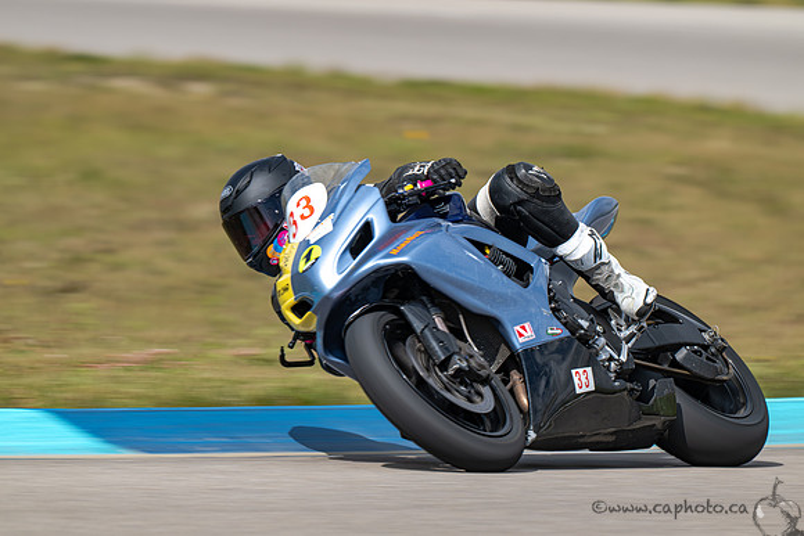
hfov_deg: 3.4
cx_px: 402
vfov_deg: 2.3
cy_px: 268
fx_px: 13403
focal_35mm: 600
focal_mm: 600
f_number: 11
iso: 64
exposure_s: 1/160
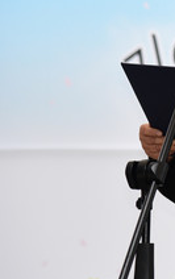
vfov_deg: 6.1
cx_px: 321
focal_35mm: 346
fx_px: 2633
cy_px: 93
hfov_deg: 3.8
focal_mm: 120
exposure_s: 1/160
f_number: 4
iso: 400
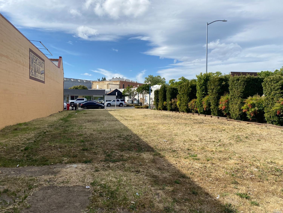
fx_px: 213
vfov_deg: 53.1
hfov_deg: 67.3
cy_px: 106
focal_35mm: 26
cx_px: 142
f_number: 1.8
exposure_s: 1/3731
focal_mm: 4.25
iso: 32
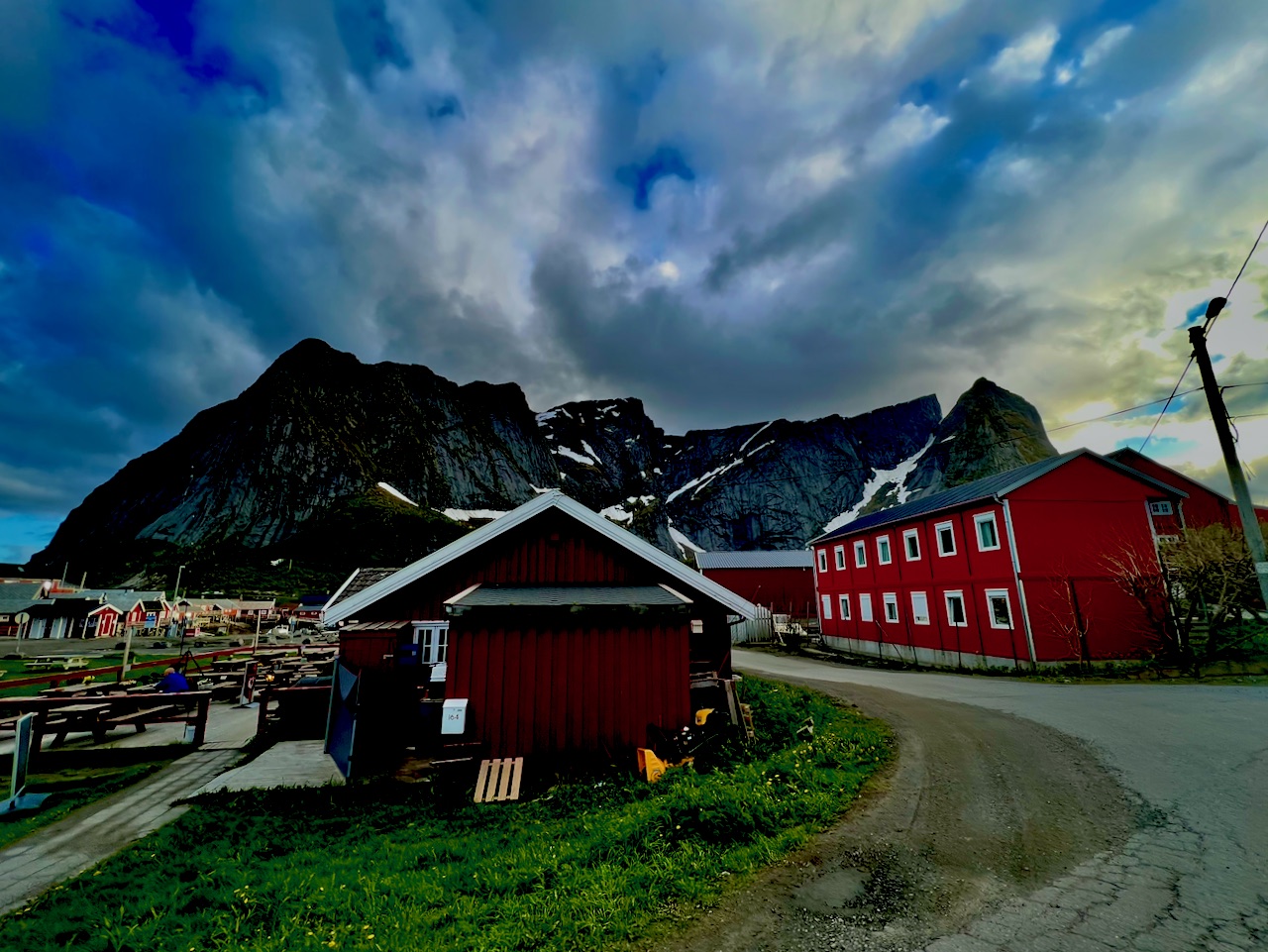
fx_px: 476
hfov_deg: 106.2
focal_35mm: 13
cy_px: 476
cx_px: 634
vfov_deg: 90.0
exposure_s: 1/401
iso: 32
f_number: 1.8
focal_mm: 1.57
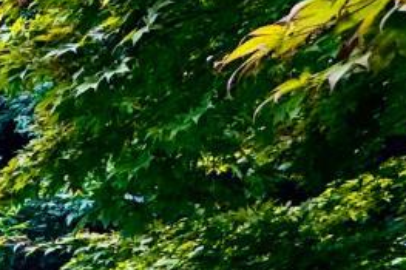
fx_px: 935
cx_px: -587
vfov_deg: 14.7
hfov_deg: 14.6
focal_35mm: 83
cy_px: 457
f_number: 2.2
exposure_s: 1/317
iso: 40
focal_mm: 2.22
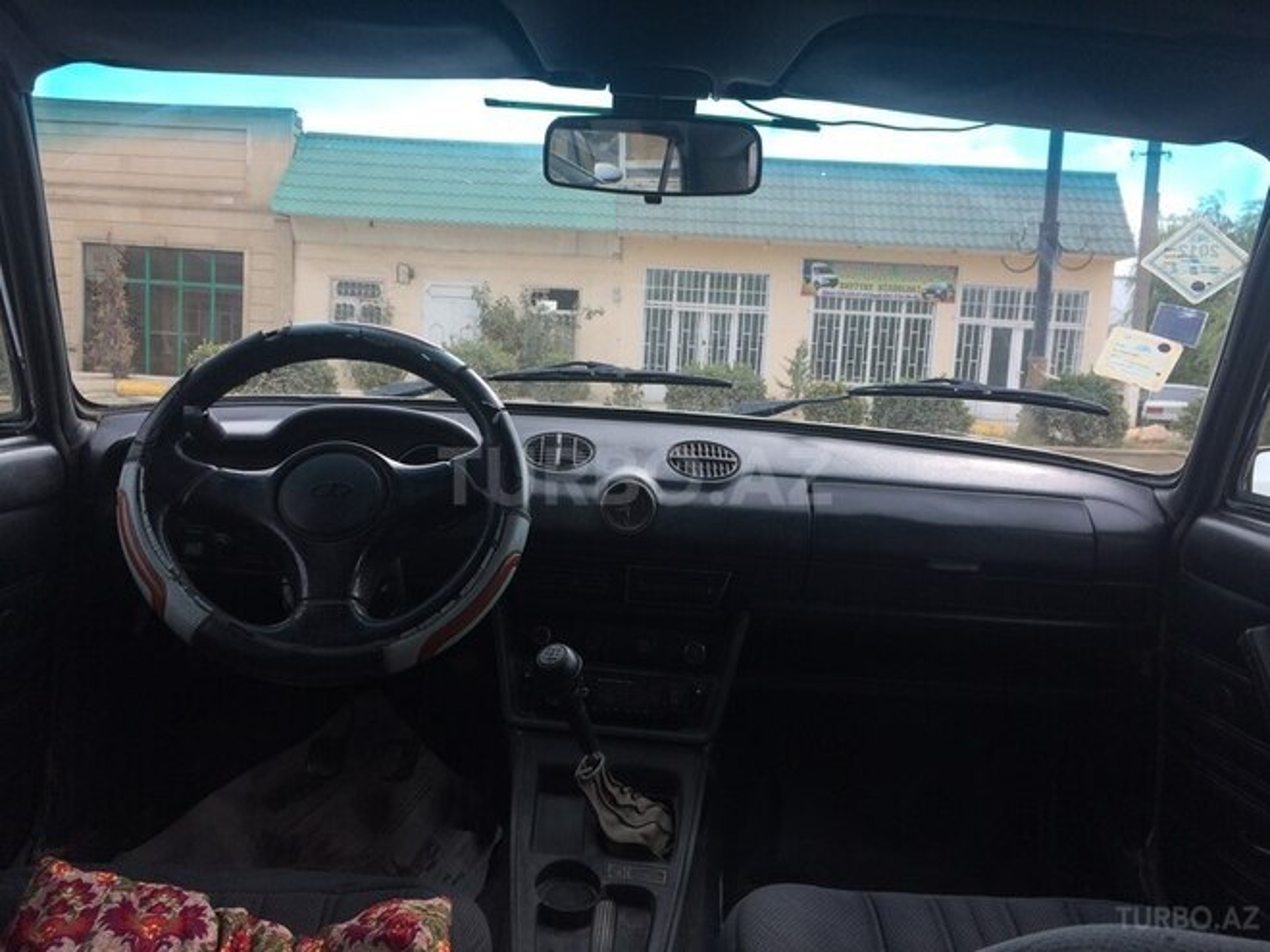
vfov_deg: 48.2
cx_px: 635
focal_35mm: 29
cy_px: 476
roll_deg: -3.8
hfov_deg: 61.7
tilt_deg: -6.7
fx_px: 1064
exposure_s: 1/477
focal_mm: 4.15
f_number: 2.2
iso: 32
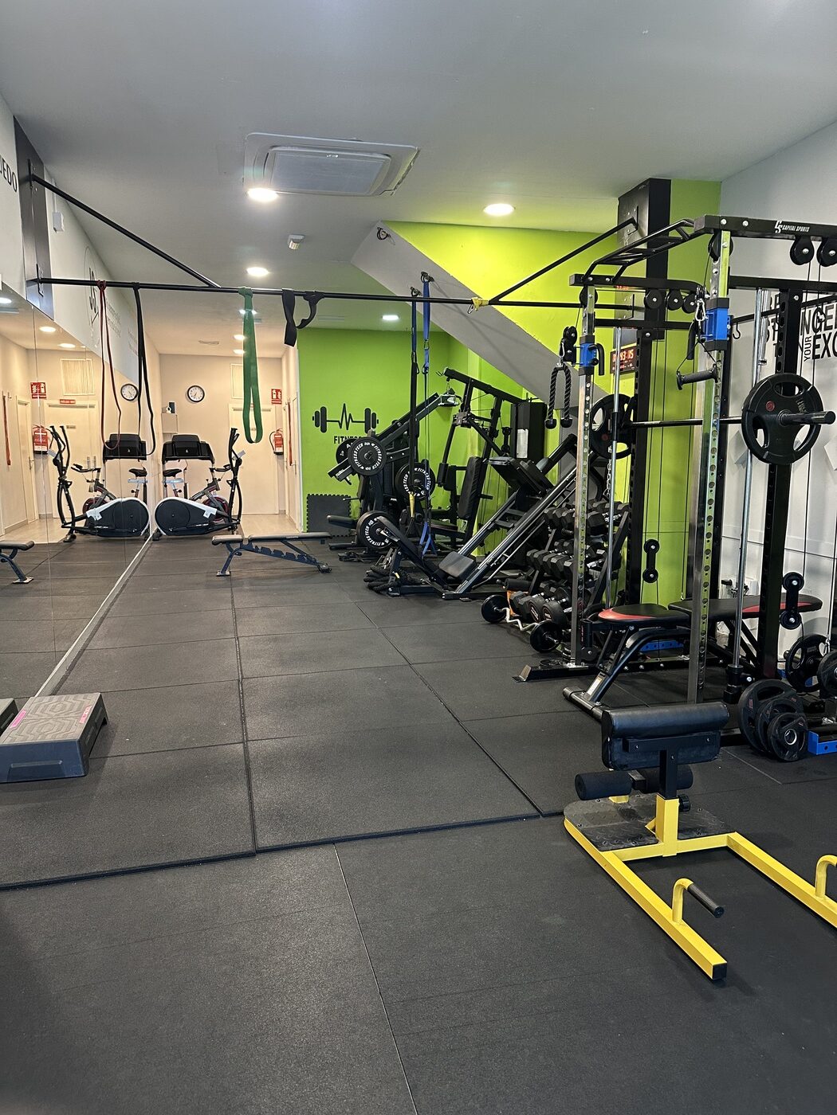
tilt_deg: -8.3
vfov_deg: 71.6
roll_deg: -0.2
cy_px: 558
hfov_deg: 56.8
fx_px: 774
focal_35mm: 24
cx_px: 418
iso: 320
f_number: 1.78
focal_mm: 6.86
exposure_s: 1/50
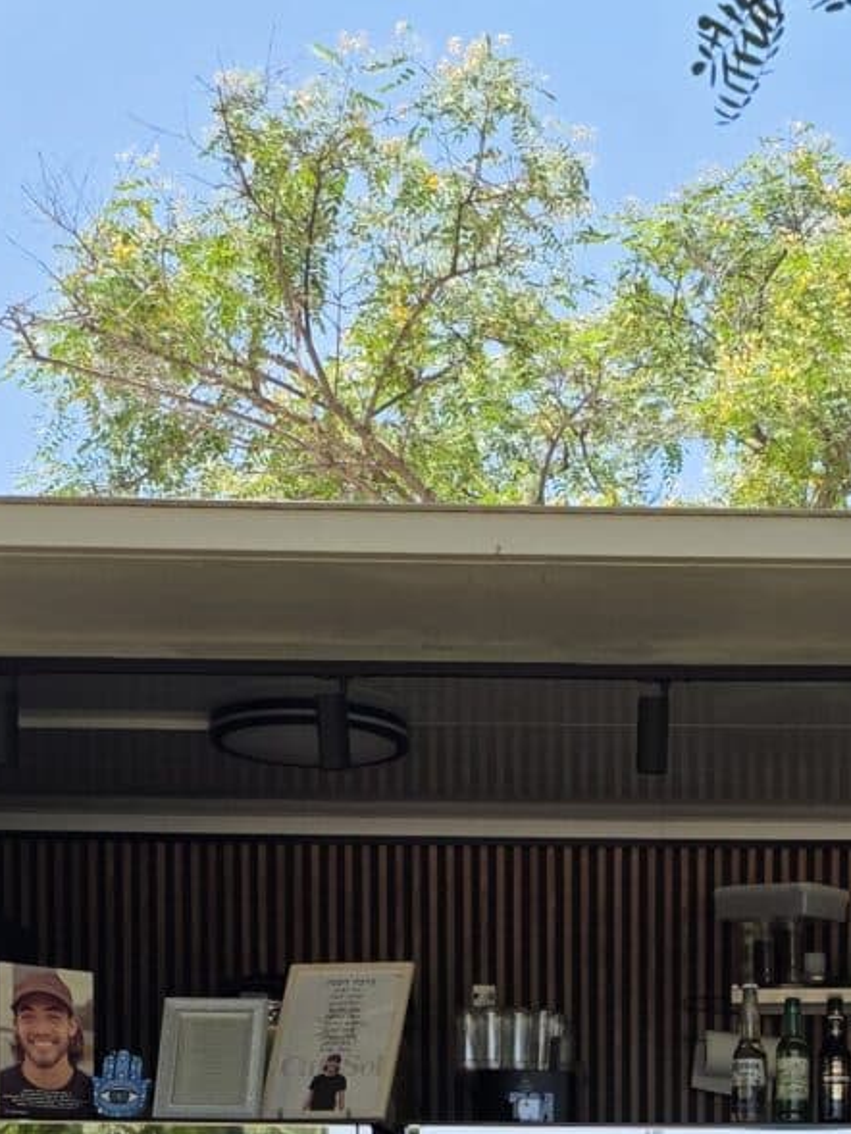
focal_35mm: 80
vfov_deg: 22.1
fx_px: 2621
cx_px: 776
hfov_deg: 18.1
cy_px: 1446
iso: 80
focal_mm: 6.3
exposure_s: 1/2579
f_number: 1.7
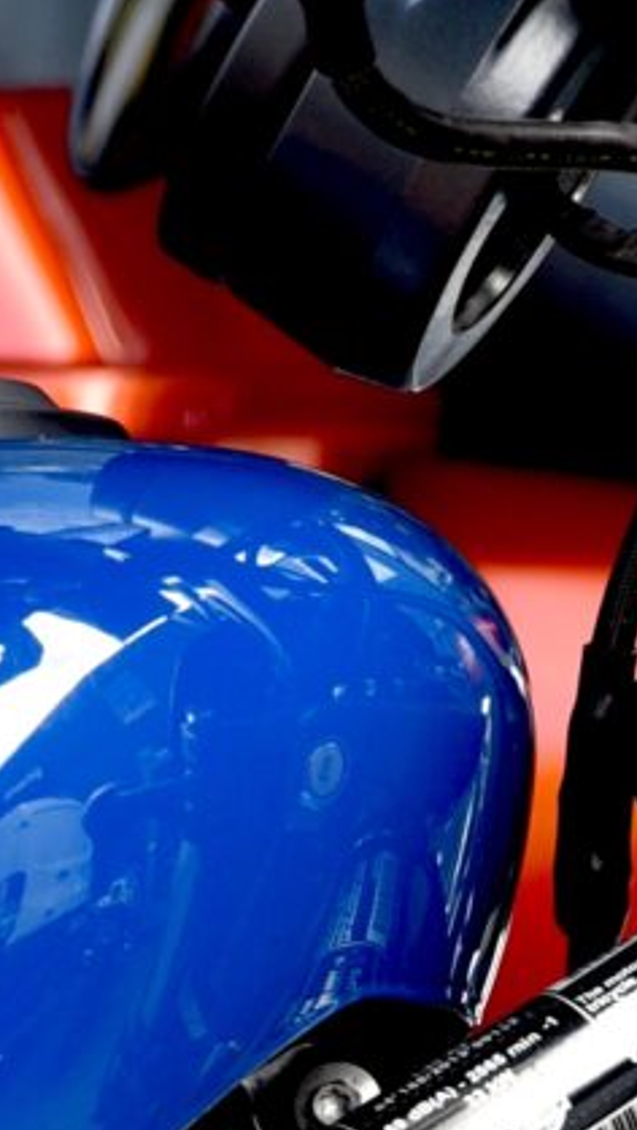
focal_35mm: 448
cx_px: 293
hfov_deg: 2.7
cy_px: 2349
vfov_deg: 4.7
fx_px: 13439
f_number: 4.5
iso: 200
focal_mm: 70
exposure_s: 1/80
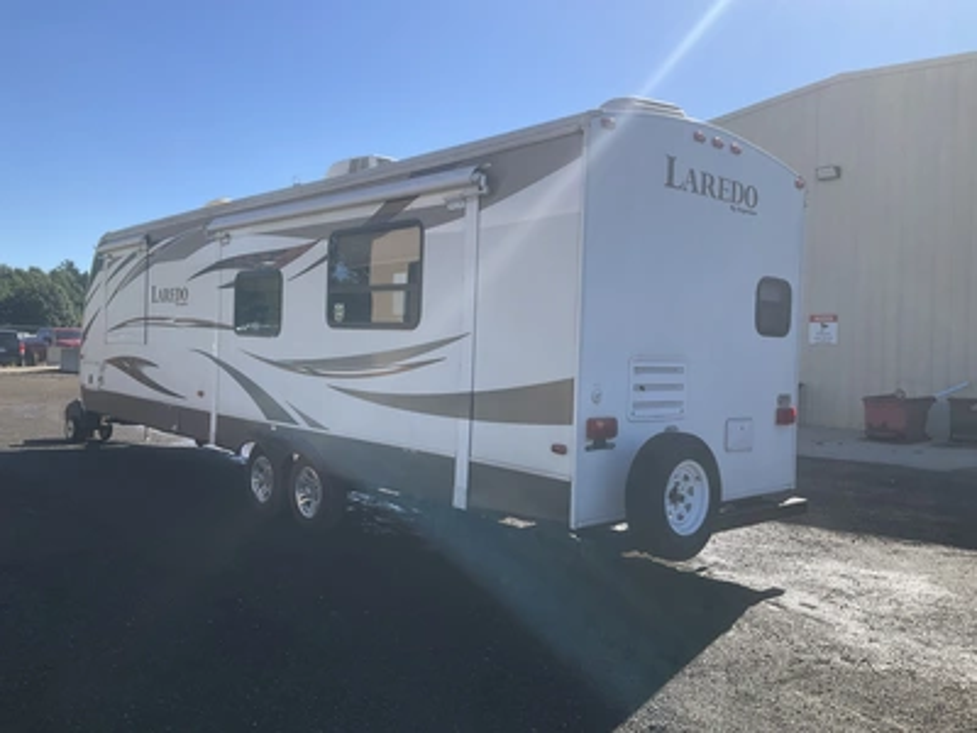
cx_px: 488
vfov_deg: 48.2
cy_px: 366
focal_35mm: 29
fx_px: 818
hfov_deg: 61.7
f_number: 1.8
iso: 25
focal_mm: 3
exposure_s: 1/1577
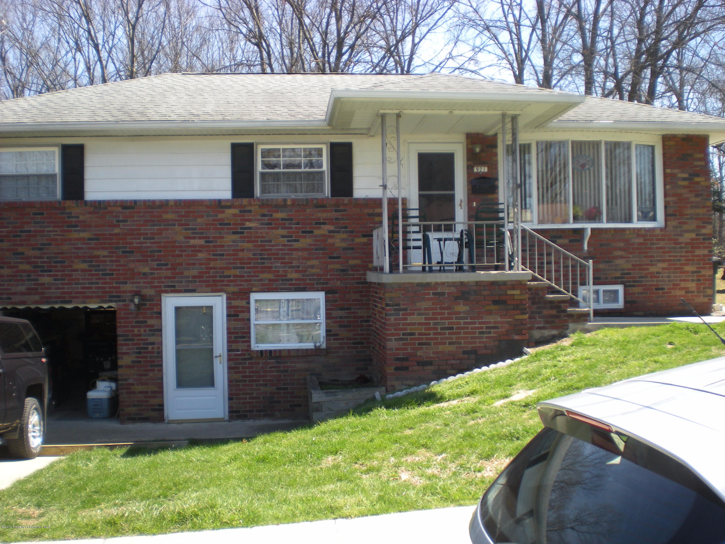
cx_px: 362
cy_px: 272
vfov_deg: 37.7
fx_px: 796
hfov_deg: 49.0
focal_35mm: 38
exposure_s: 1/243
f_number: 3.1
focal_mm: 6.3
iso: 64
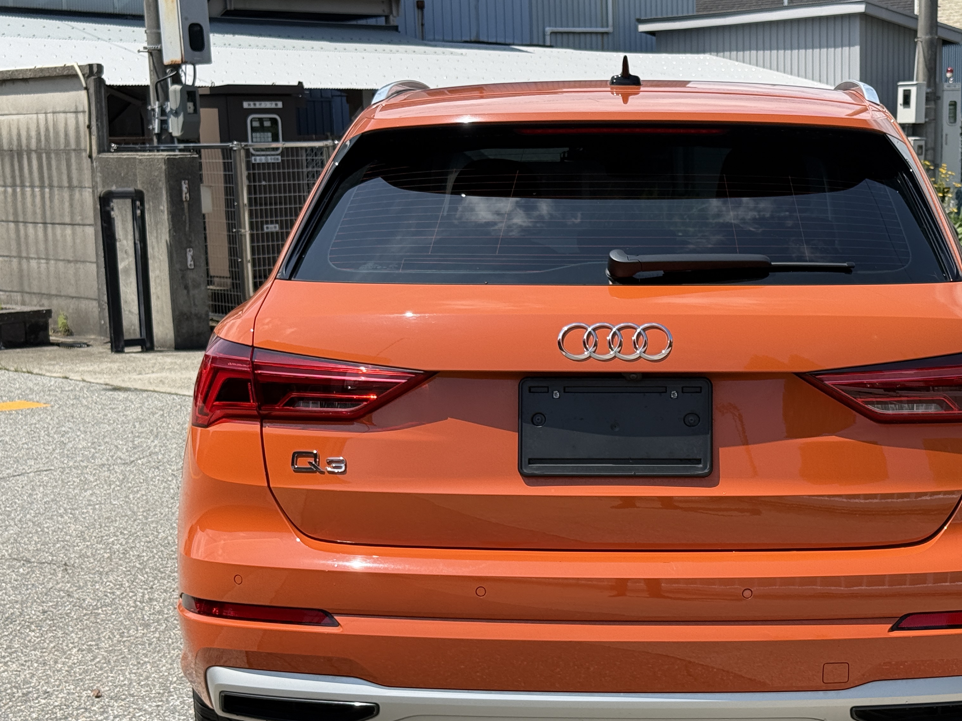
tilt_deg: -8.8
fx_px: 1779
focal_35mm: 64
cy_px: 445
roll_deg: +1.5
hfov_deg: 30.1
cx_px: 620
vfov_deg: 22.9
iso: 64
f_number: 1.78
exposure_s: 1/3378
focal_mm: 6.76
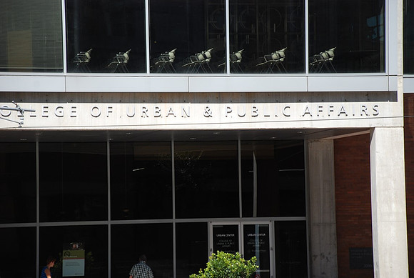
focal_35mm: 158
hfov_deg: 13.0
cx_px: 207
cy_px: 139
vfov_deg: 8.8
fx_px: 1814
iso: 320
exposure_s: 1/800
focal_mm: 105
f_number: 5.6
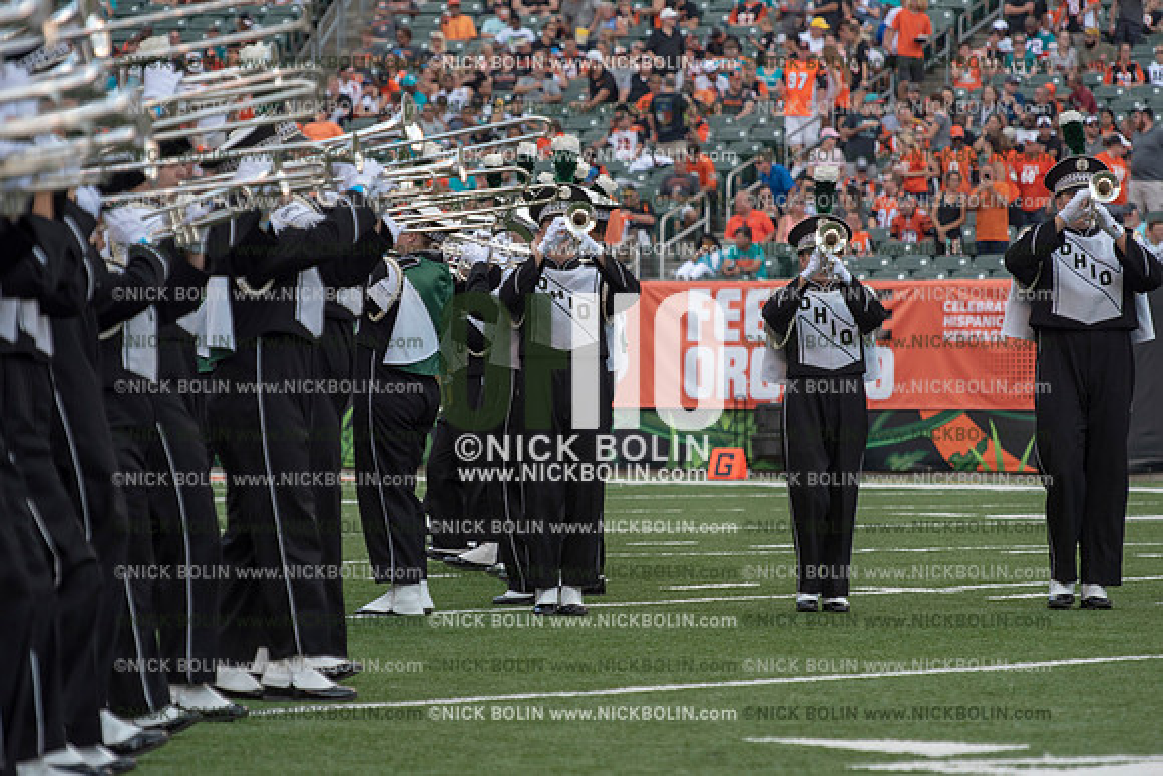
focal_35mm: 210
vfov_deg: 6.5
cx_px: 582
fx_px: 6785
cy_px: 388
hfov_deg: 9.8
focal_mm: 210
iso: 400
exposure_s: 1/1250
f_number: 5.6
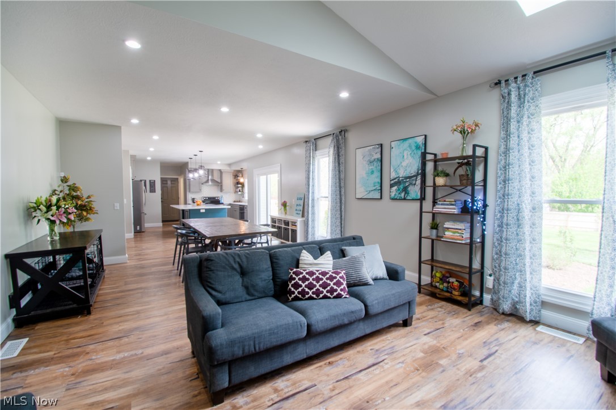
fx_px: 257
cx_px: 308
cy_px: 205
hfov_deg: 100.4
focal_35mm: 15
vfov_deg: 77.3
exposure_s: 1.3
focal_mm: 10
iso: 250
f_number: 13
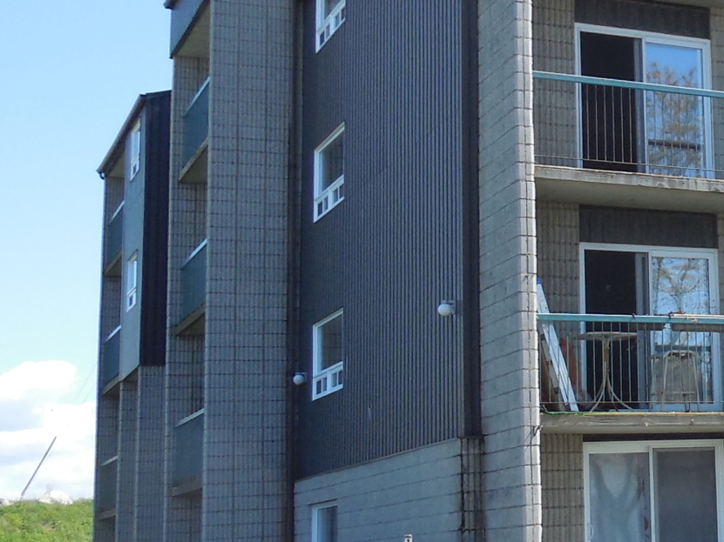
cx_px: 956
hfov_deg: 22.5
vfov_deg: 19.1
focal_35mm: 77
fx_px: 1610
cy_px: 245
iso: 125
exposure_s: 1/800
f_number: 3.1
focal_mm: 4.5
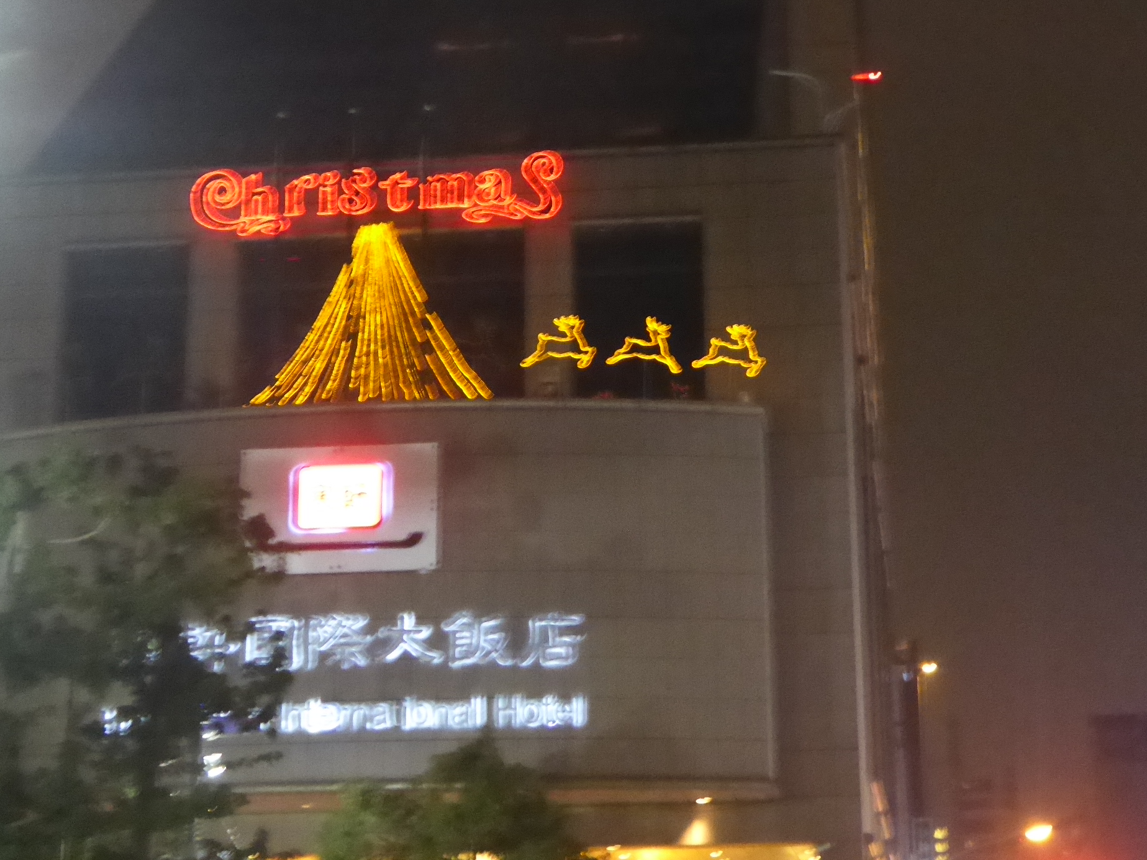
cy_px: 293
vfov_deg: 18.6
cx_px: 618
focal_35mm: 79
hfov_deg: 24.7
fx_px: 2617
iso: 1250
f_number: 4.1
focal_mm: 9.6
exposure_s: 1/8
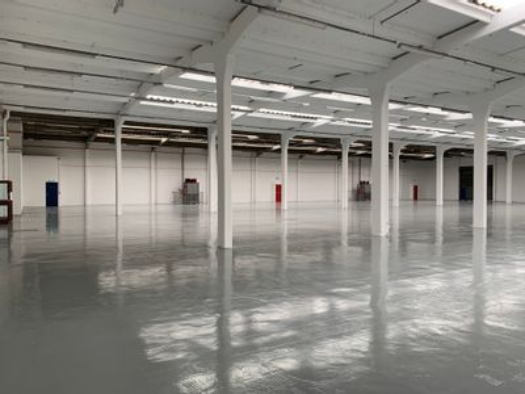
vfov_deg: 53.1
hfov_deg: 67.3
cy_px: 197
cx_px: 262
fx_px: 394
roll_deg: +1.0
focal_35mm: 26
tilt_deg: -1.8
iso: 100
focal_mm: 4.25
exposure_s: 1/91
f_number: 1.8
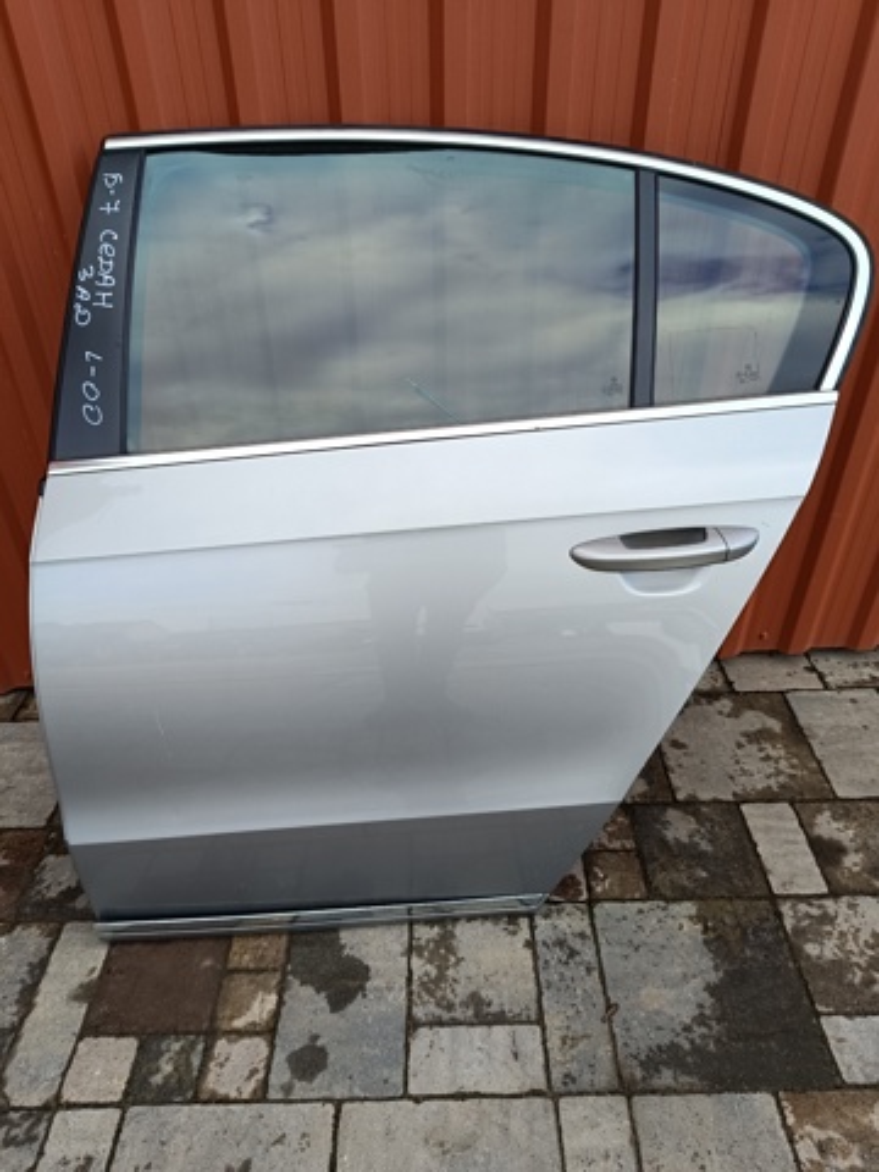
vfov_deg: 71.6
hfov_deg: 56.8
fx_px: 813
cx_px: 440
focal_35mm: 24
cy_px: 586
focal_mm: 5.59
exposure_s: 1/115
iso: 50
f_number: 1.88
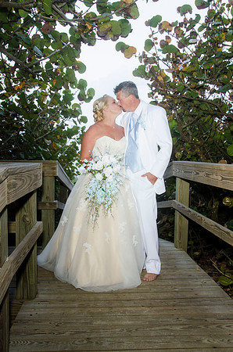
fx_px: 351
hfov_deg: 36.7
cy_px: 176
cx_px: 116
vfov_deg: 53.2
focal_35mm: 36
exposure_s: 1/25
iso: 400
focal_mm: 24
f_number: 5.6
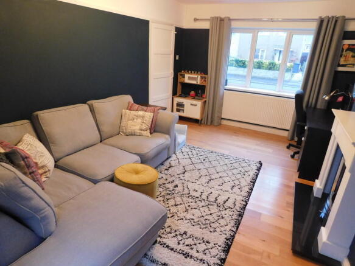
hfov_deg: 73.9
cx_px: 178
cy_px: 133
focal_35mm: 23
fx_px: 236
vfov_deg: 58.9
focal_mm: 4
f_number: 3
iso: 560
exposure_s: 1/8
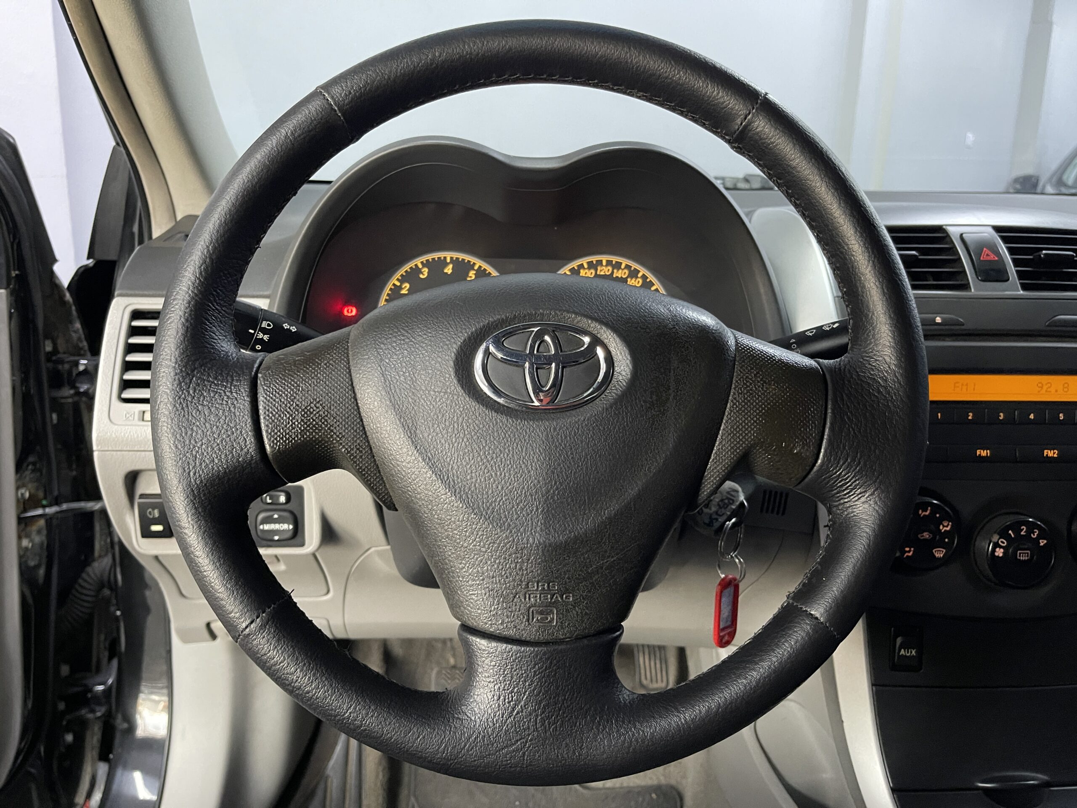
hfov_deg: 69.4
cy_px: 404
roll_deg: -2.3
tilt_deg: -14.9
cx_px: 538
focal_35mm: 25
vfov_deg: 54.9
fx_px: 778
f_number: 1.6
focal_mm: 5.1
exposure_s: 1/34
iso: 640
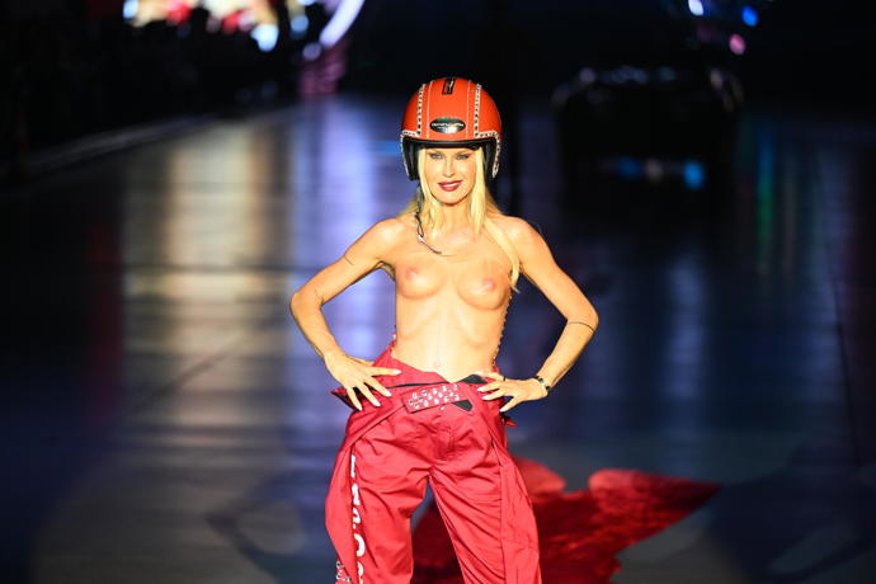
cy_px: 292
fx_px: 3771
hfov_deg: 13.2
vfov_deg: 8.9
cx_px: 438
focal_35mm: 155
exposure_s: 1/1250
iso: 2500
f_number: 2.8
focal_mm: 155
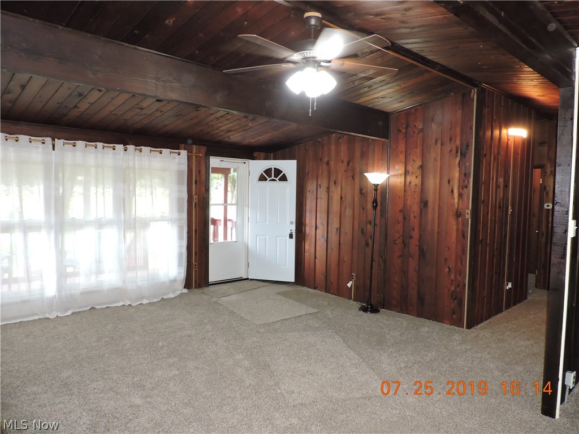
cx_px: 290
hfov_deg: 71.6
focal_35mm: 24
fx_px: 401
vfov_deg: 56.8
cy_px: 217
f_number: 3
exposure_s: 1/30
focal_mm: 4.3
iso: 400
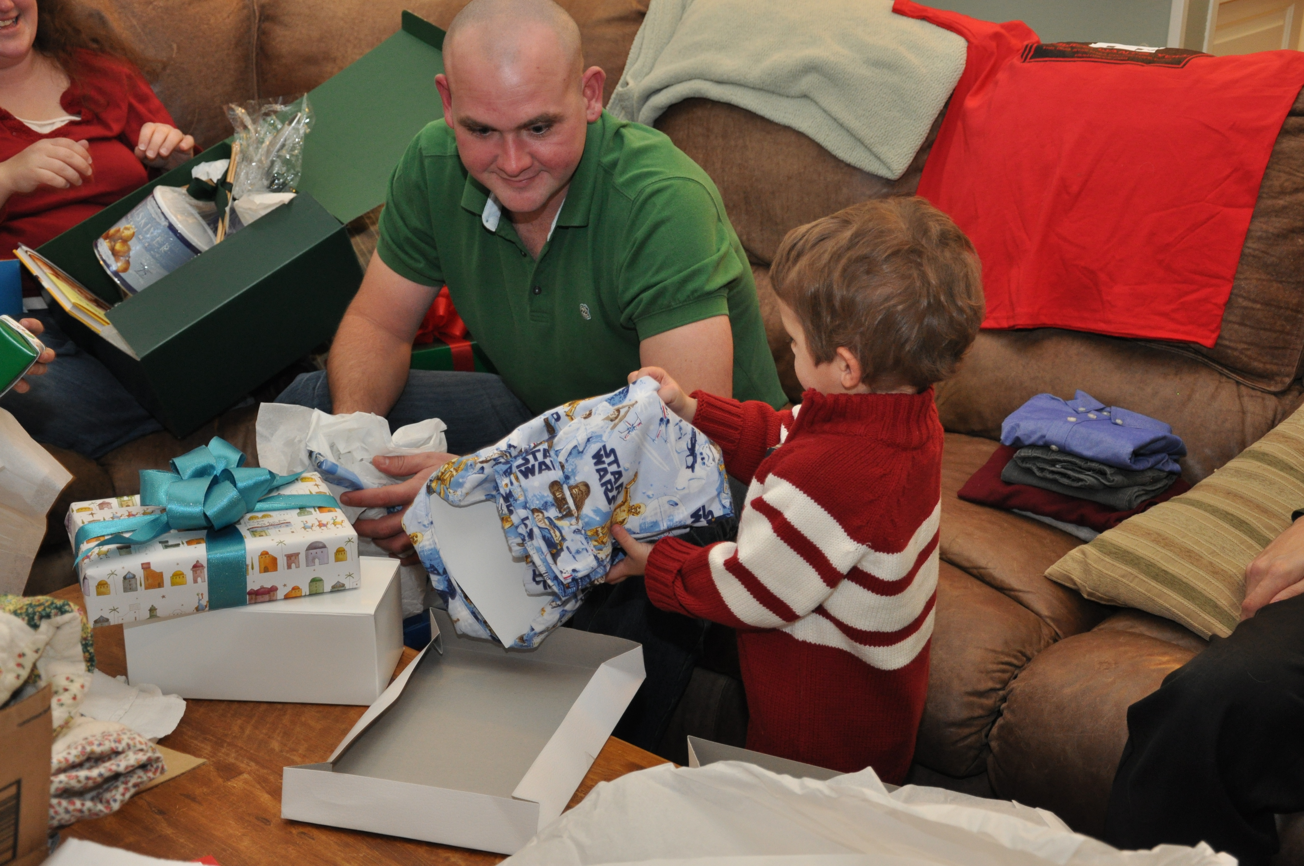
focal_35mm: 52
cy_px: 433
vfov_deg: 25.7
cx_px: 652
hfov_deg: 37.9
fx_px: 1899
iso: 800
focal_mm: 35
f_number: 4.5
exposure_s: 1/60
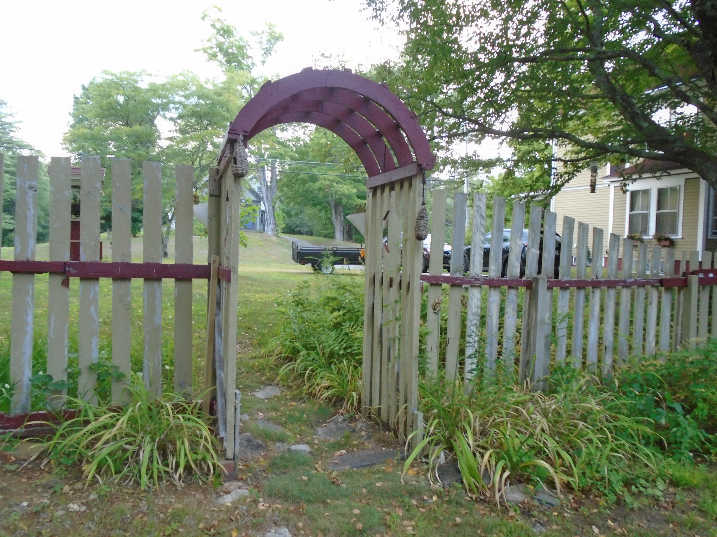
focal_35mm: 26
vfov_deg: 53.1
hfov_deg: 67.3
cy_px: 268
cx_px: 358
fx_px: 539
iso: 250
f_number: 3.2
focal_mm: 4.6
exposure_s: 1/30
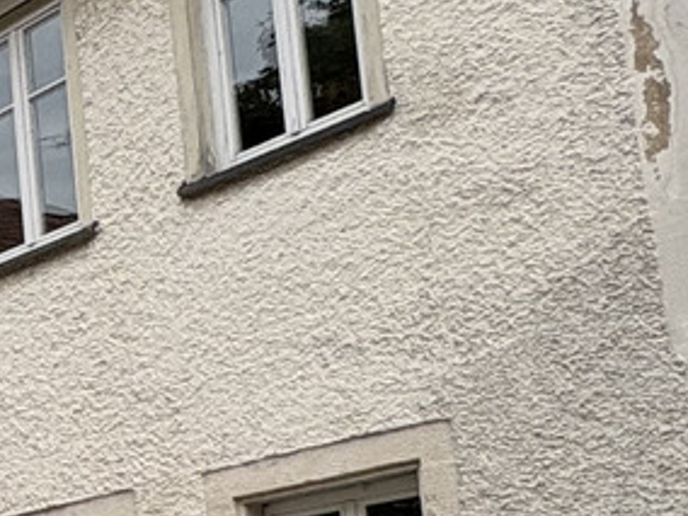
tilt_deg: +9.3
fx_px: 1570
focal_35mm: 79
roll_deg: +0.2
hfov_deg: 17.6
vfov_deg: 17.9
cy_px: 581
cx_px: -683
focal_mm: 2.22
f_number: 2.2
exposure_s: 1/1143
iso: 50
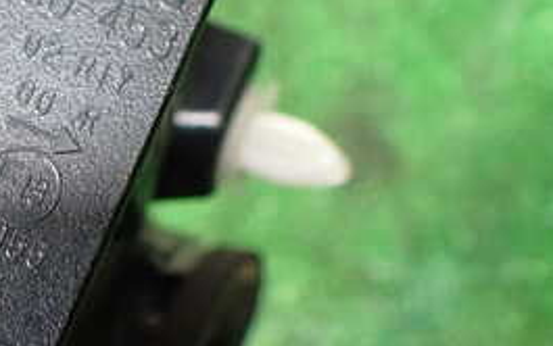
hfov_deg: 26.6
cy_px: 248
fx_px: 1086
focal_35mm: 72
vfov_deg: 18.0
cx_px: -31
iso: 800
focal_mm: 5.4
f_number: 2.3
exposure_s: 1/100
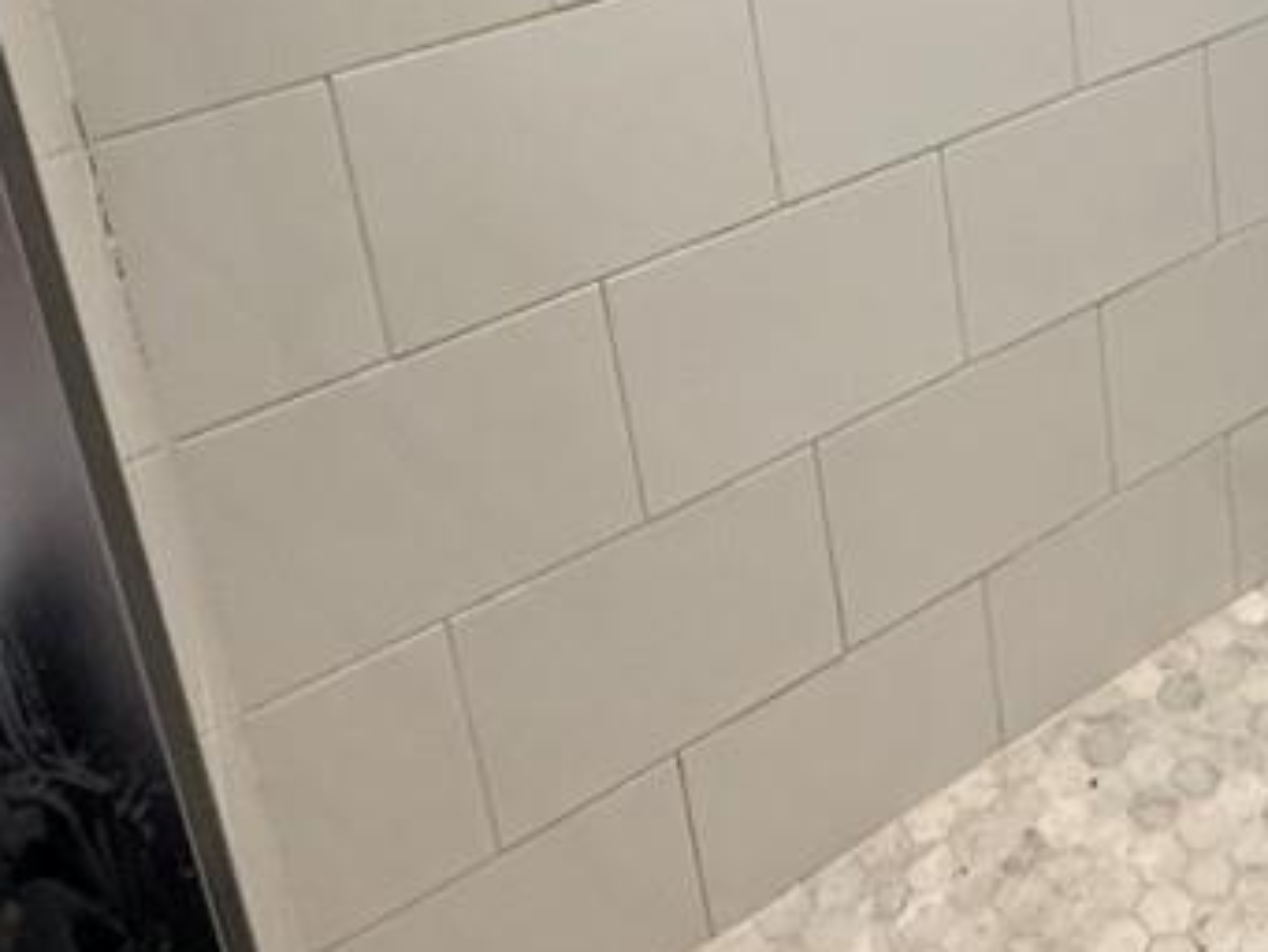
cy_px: -253
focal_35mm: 42
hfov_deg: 41.1
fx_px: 1539
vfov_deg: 28.7
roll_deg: +4.7
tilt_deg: -14.5
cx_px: 1156
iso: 320
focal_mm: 2.22
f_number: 2.2
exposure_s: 1/120
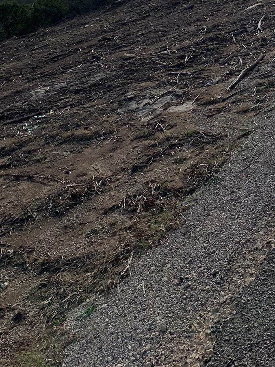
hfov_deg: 24.8
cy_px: 12
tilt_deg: -4.6
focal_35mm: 59
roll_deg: +17.3
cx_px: 162
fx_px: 625
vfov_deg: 30.7
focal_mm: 4.25
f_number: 1.8
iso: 25
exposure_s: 1/11765
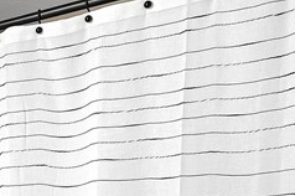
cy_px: 240
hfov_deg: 26.0
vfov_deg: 19.8
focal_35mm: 64
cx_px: -105
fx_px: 524
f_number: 8
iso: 100
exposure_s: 1/50
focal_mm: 14
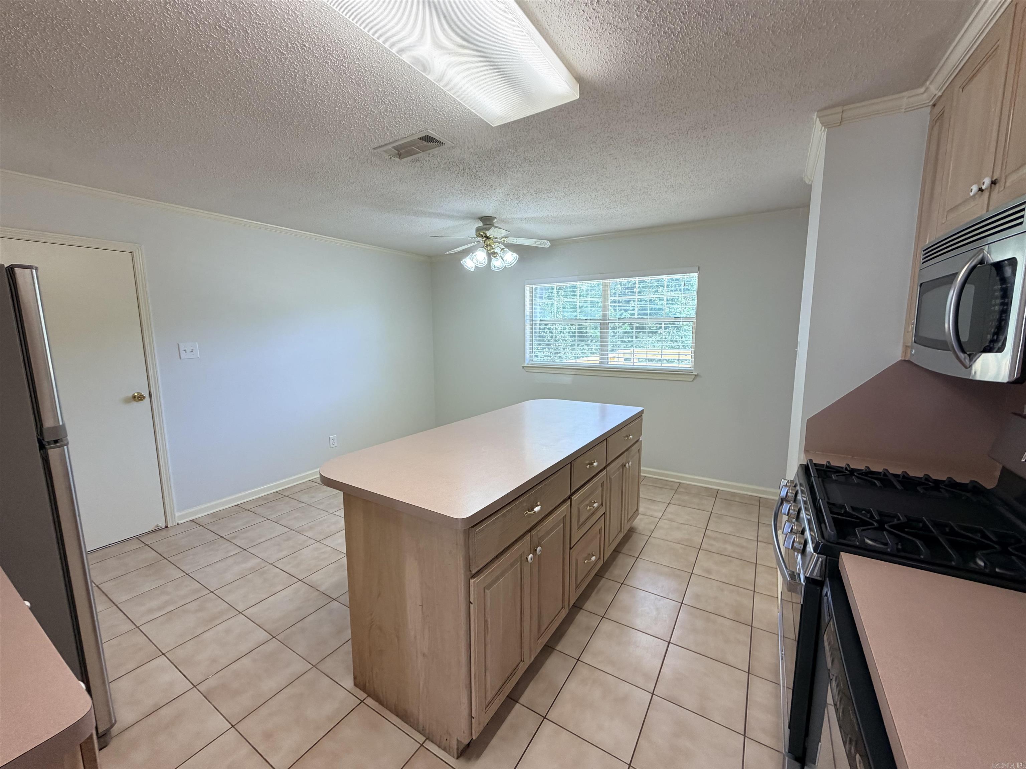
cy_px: 384
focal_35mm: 14
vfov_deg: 85.7
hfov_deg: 102.1
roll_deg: +0.0
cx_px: 513
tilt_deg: -8.4
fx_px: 415
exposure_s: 1/120
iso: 160
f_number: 2.2
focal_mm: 2.22
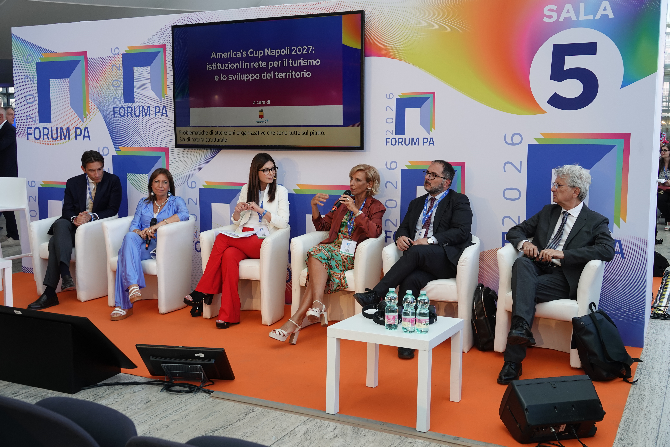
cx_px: 335
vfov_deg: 35.9
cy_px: 224
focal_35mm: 37
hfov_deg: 51.9
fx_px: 689
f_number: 3.2
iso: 100
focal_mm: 13.7
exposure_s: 1/100
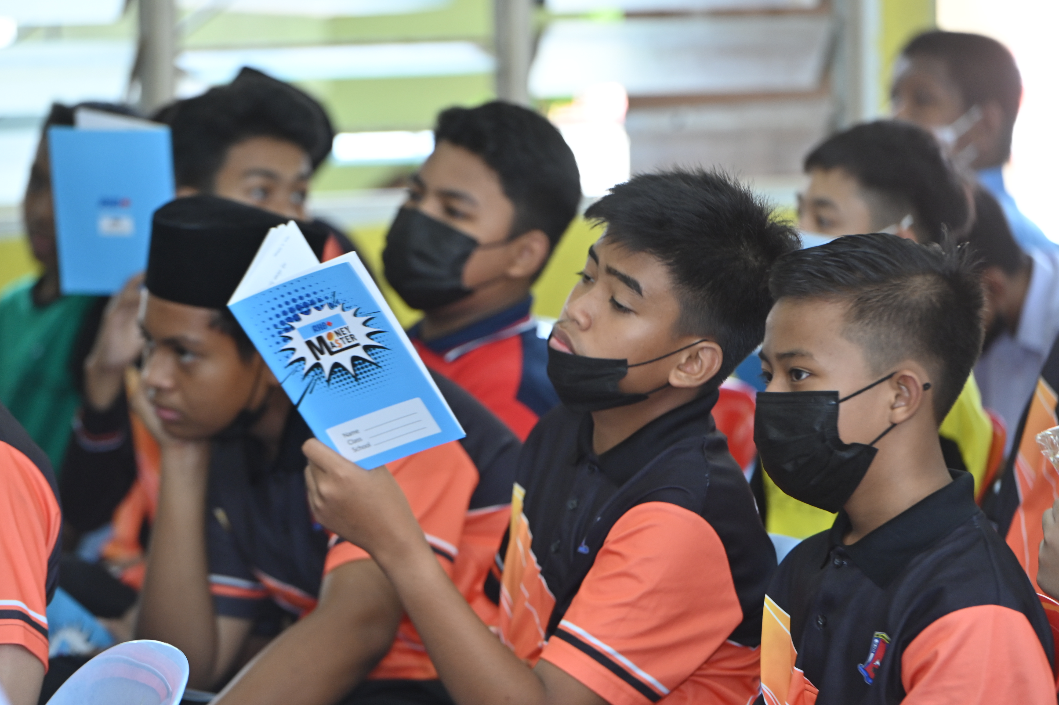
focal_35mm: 200
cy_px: 352
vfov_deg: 6.9
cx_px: 530
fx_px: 5881
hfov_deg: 10.3
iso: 1000
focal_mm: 200
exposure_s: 1/125
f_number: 4.5
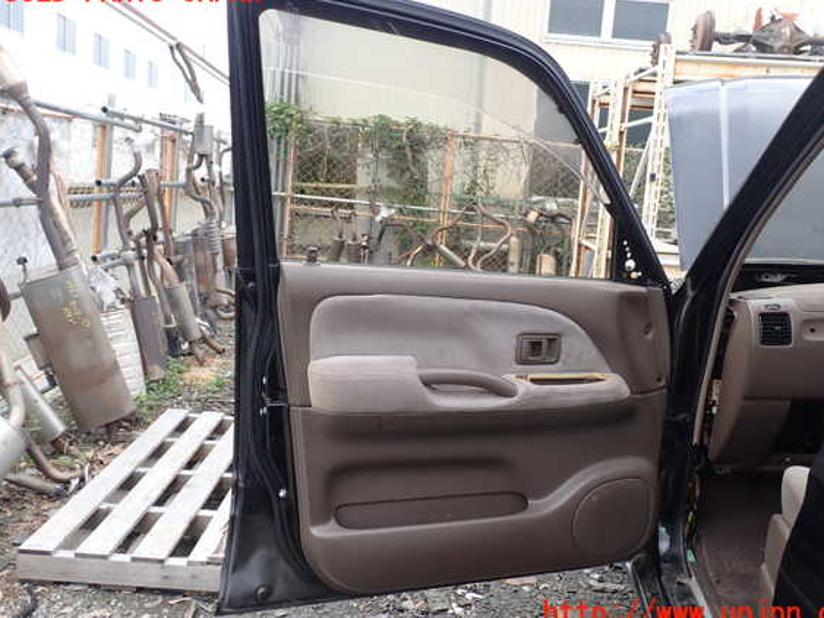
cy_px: 303
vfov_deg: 44.1
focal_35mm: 32
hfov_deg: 56.8
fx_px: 762
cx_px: 435
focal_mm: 5.4
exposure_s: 1/250
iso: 100
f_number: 3.2
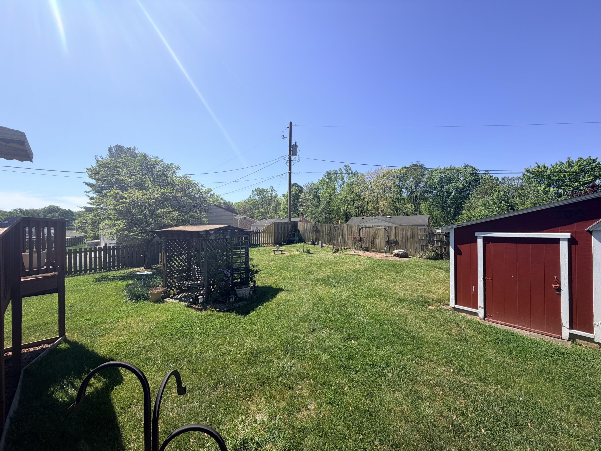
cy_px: 226
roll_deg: +1.1
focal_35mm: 14
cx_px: 300
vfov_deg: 85.7
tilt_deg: -0.3
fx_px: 243
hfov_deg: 102.1
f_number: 2.2
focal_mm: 2.22
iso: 20
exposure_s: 1/770
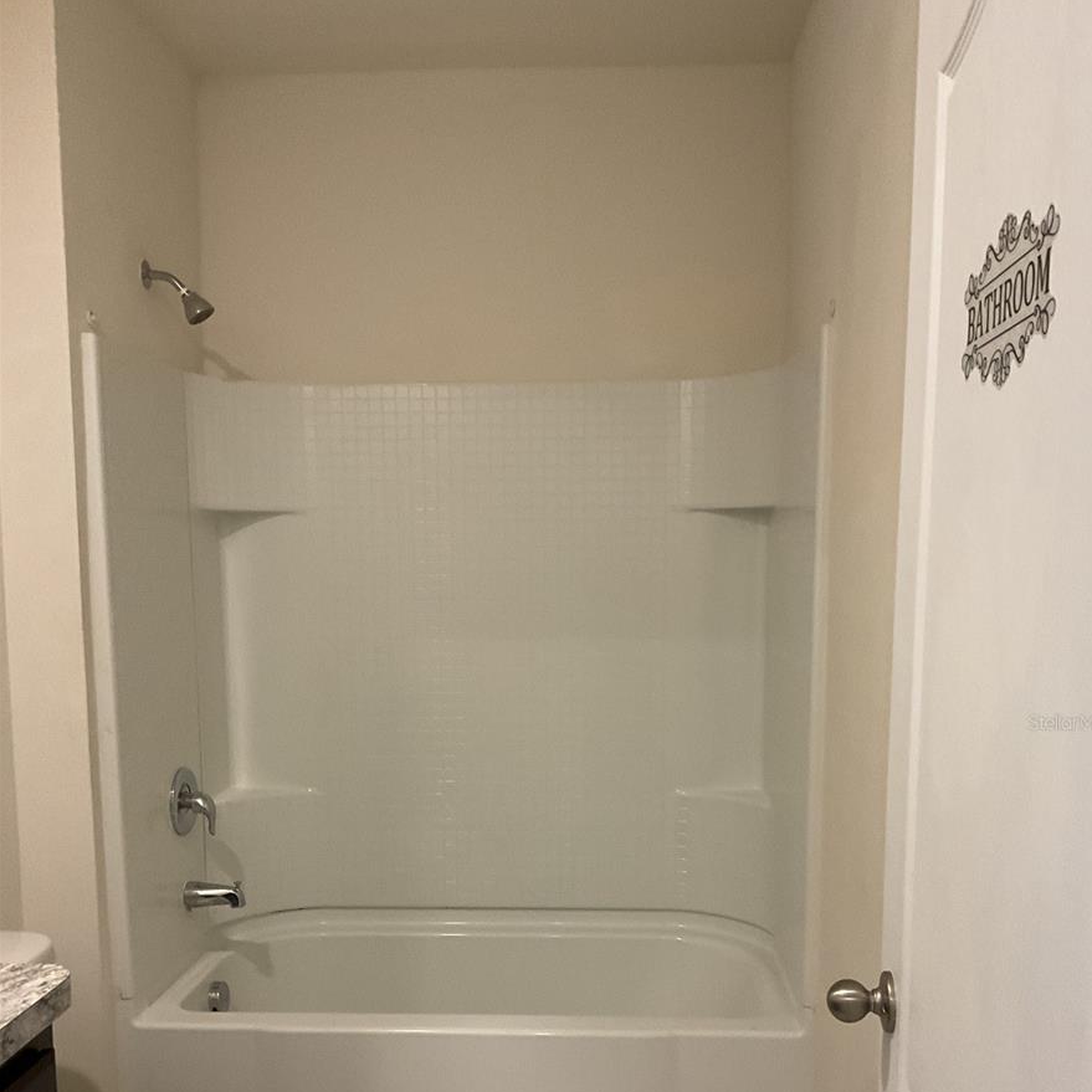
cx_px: 558
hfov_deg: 47.2
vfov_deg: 46.5
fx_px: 1249
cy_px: 722
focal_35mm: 35
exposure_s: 1/60
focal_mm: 3
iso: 125
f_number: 1.8
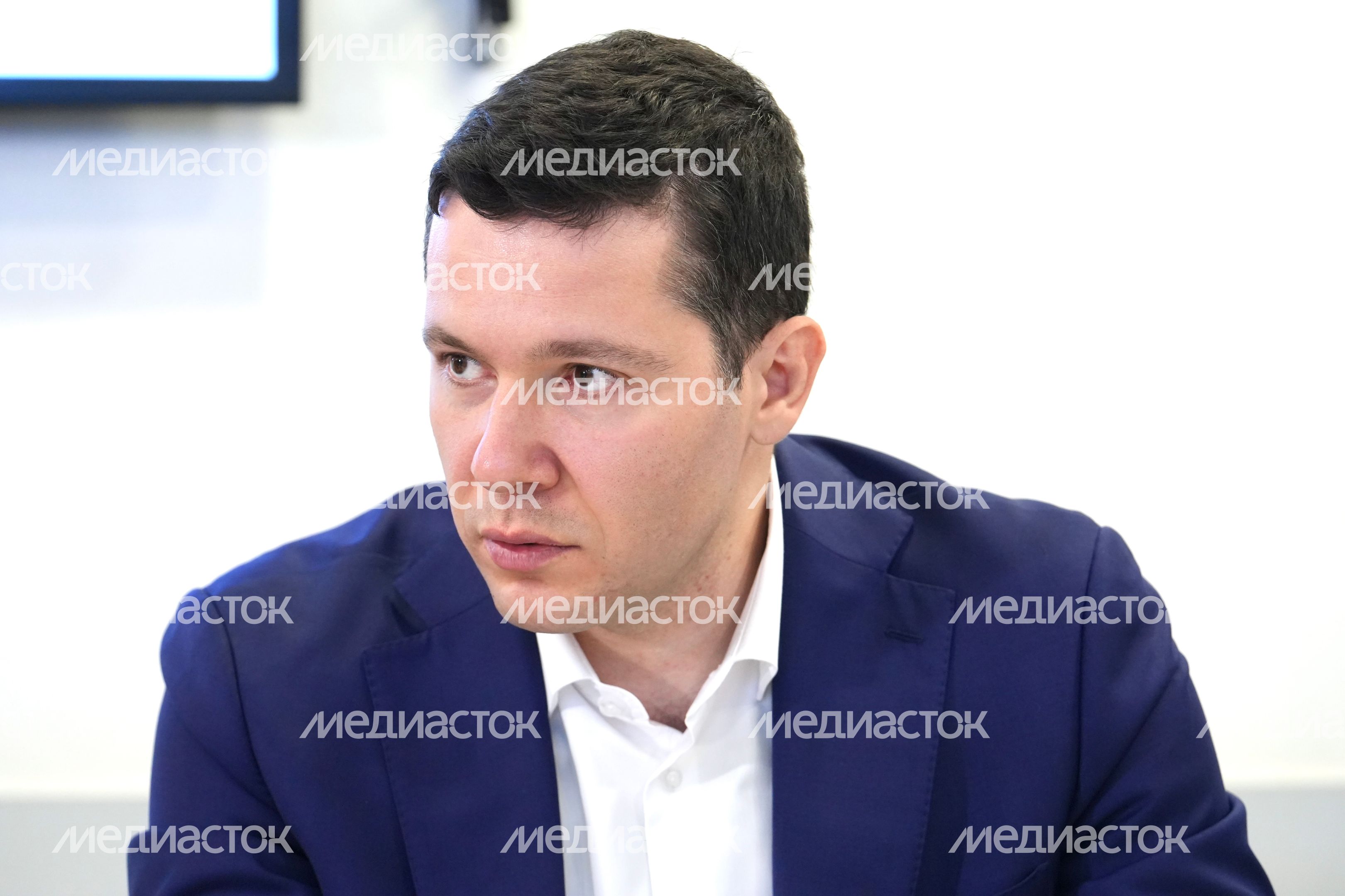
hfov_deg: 14.3
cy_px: 448
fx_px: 5380
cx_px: 672
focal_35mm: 144
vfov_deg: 9.5
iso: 4000
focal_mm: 144
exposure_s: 1/160
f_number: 5.6
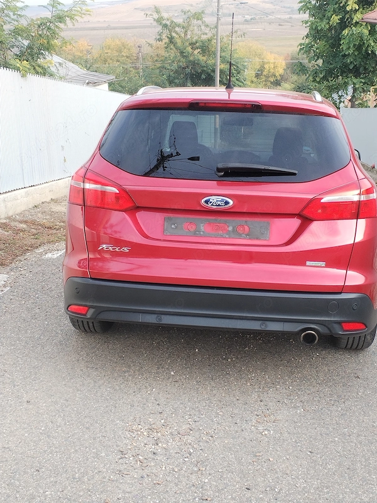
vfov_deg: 37.5
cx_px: 188
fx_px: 741
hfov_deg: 28.6
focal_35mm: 51
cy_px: 252
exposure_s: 1/120
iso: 151
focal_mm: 4.75
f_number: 1.8
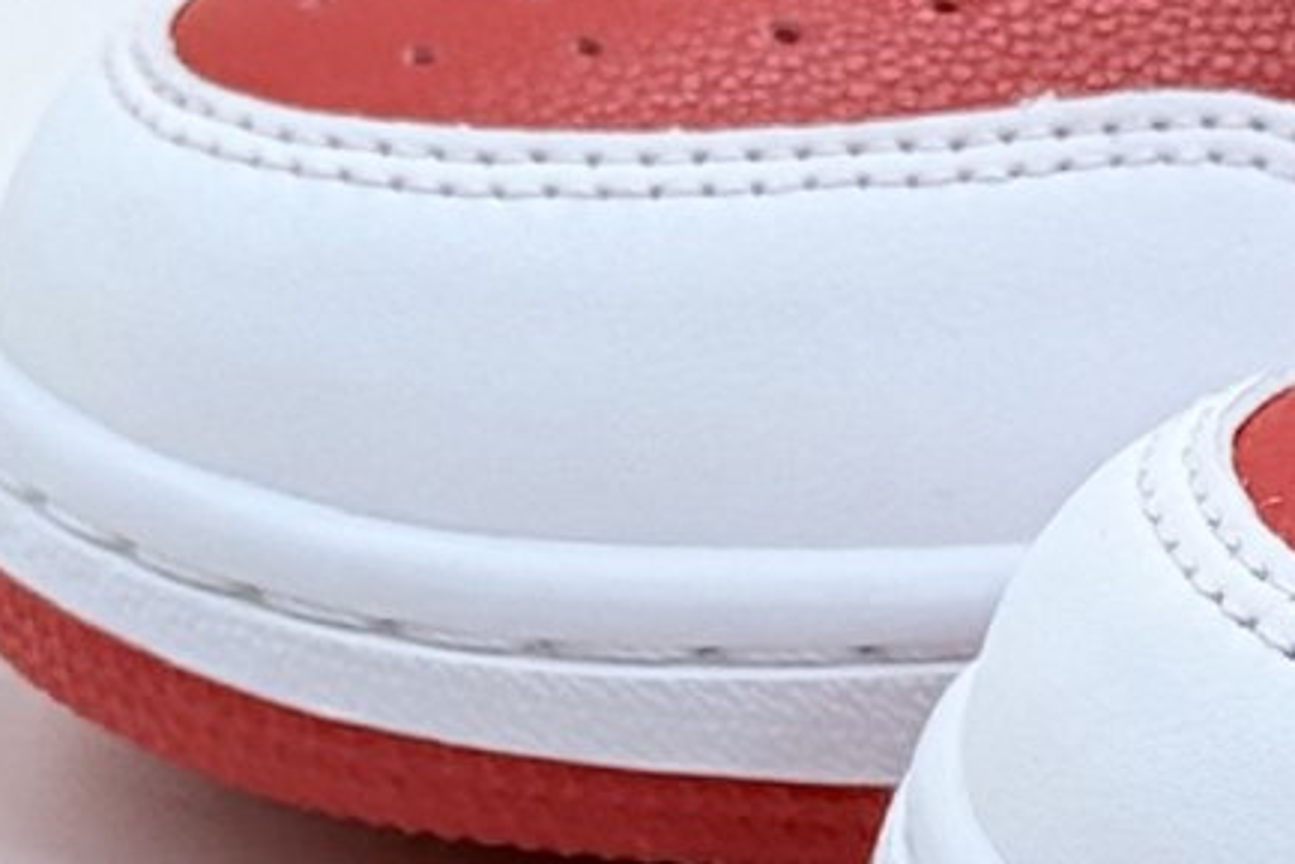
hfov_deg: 16.2
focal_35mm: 123
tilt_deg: -23.1
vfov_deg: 11.1
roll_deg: +1.5
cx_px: 1437
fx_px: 4426
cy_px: 625
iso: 64
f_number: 1.78
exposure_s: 1/652
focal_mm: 6.76
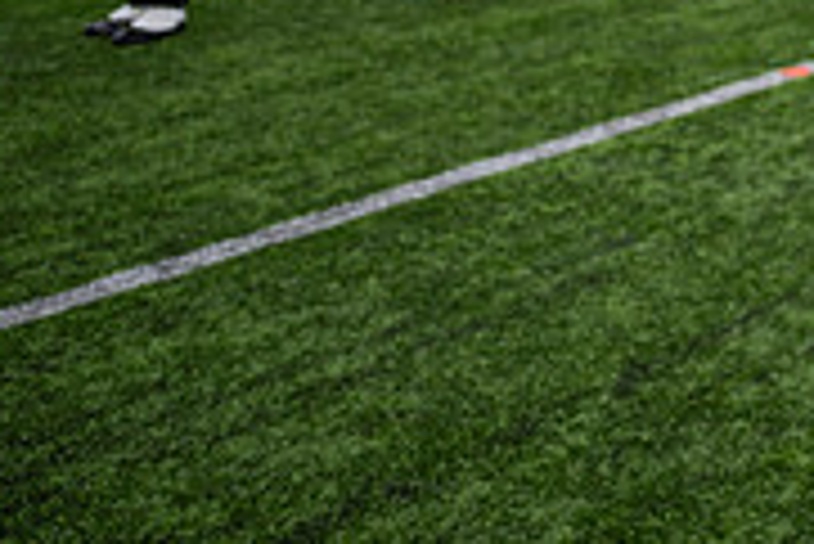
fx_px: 1742
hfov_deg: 21.4
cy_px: -276
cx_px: 1273
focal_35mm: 77
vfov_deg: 16.2
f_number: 2.8
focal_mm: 24
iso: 125
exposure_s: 1/500
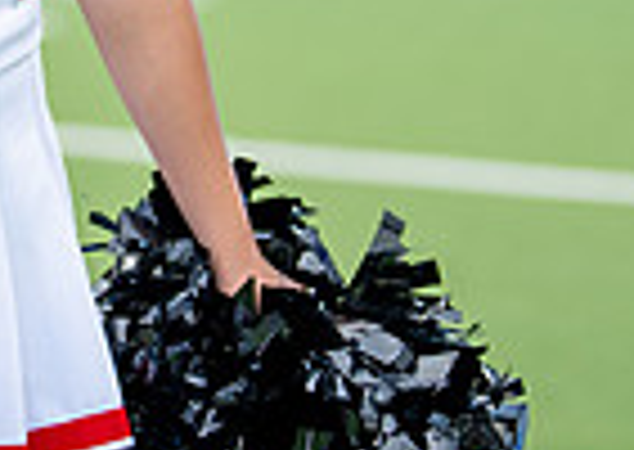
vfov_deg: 5.8
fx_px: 4383
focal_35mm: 244
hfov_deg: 8.2
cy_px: -283
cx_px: -109
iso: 160
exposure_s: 1/1250
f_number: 1.2
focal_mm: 50
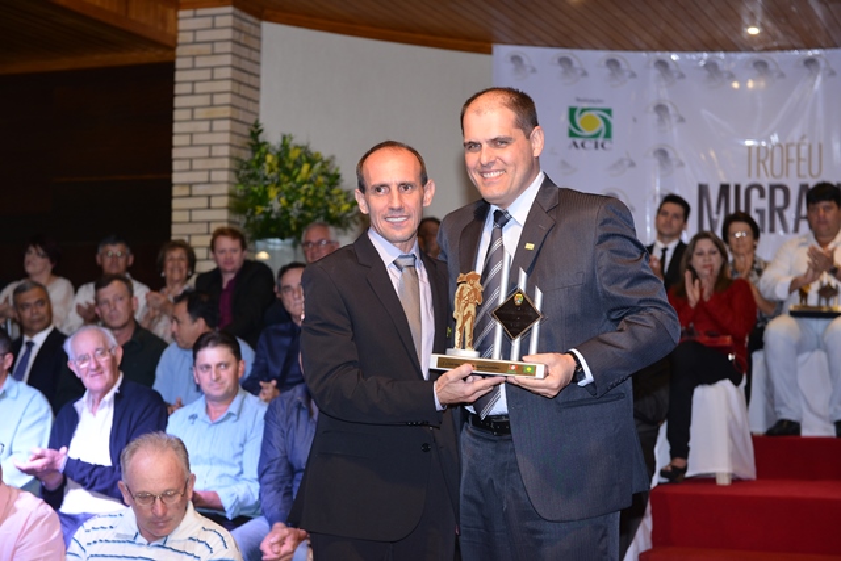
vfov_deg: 19.5
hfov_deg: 28.8
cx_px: 420
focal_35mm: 70
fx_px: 1636
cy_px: 280
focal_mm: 70
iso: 1000
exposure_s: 1/125
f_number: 4.5
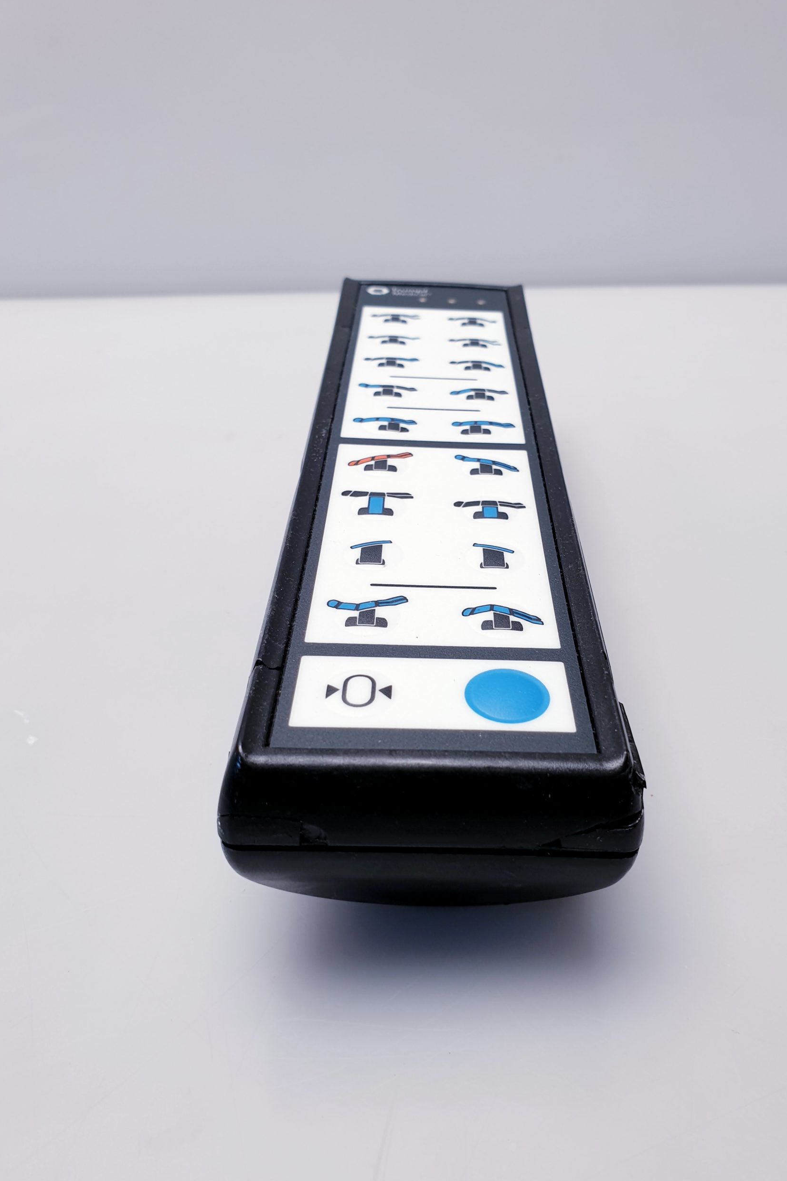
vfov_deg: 65.5
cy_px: 607
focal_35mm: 28
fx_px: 918
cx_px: 442
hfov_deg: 46.3
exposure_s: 1/50
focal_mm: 4.3
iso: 50
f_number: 2.4
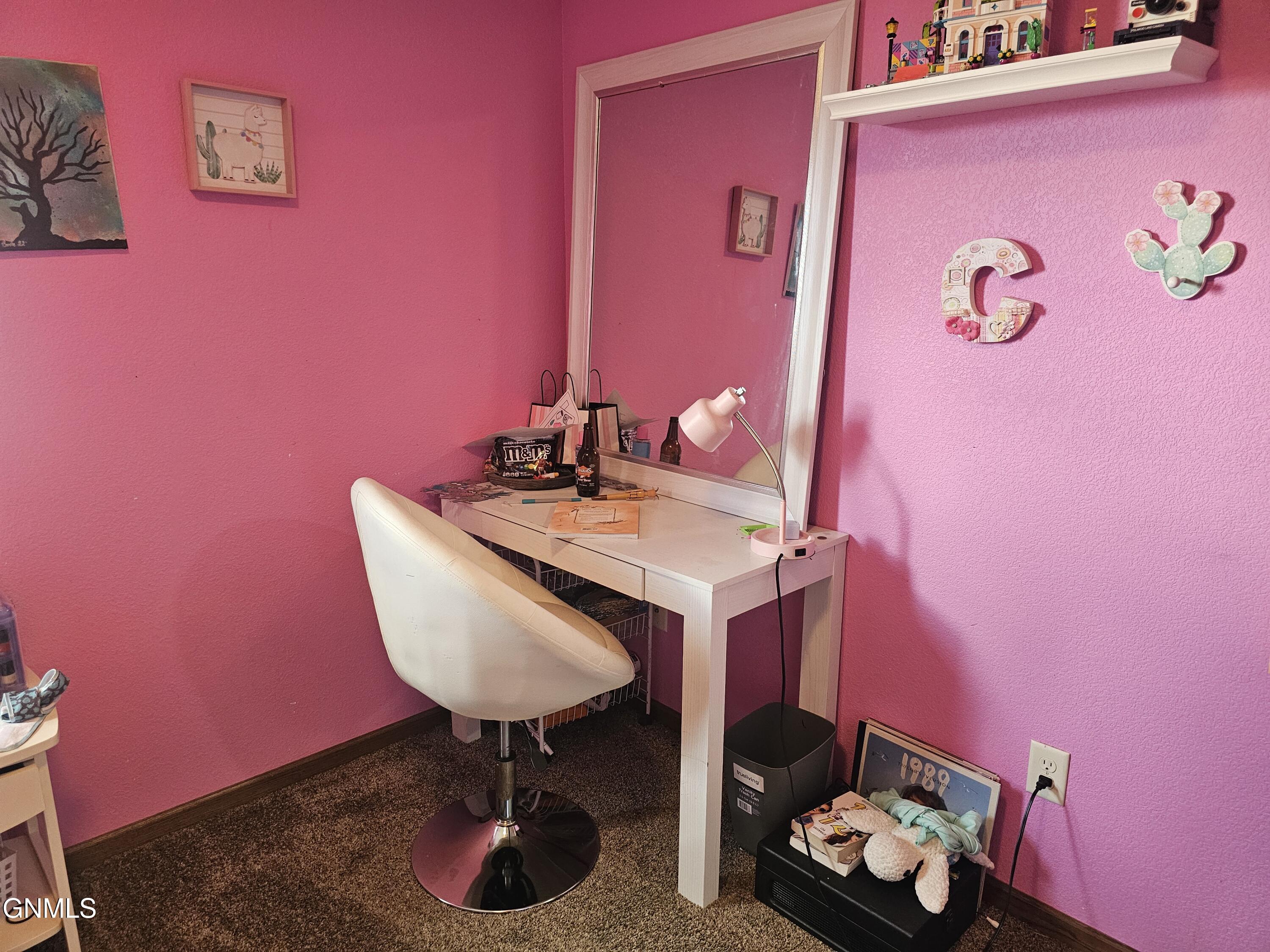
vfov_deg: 58.9
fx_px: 844
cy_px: 476
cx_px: 635
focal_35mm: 23
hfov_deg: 73.9
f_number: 1.7
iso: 640
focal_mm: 6.3
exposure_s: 1/120
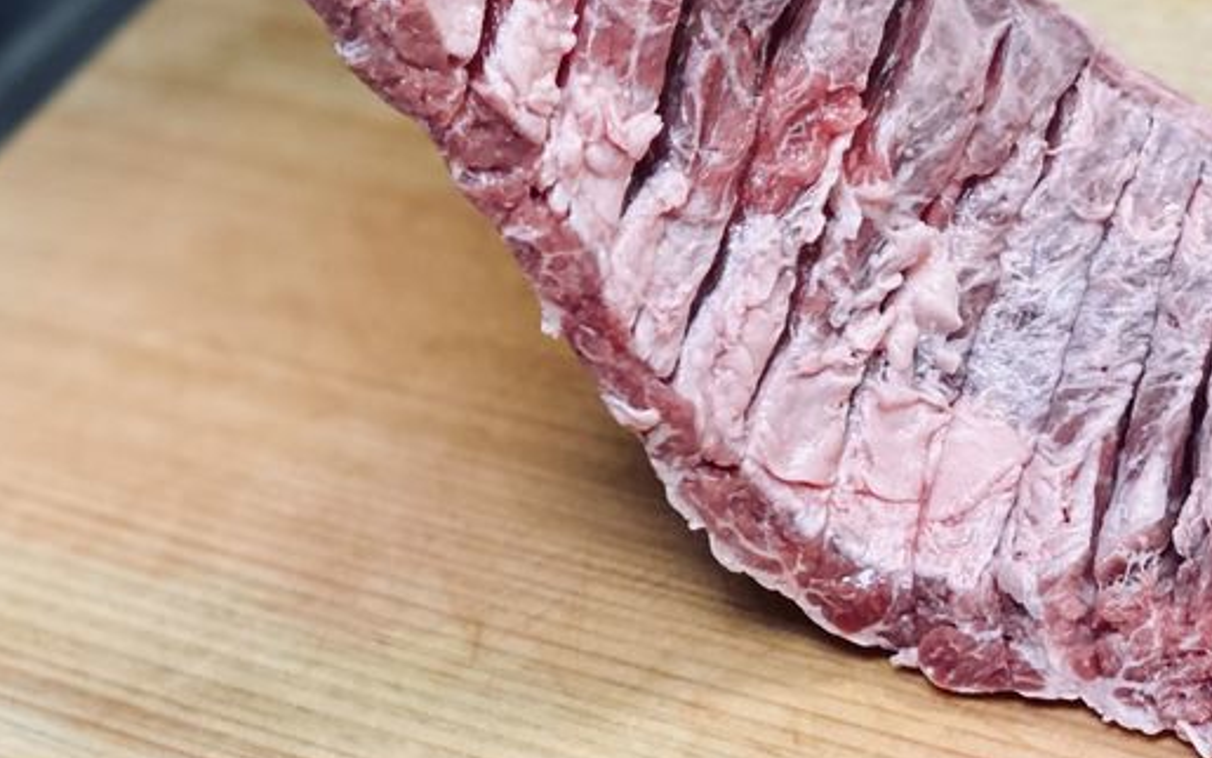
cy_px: 66
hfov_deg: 15.2
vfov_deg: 9.5
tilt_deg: -35.0
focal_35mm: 137
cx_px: 805
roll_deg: +21.0
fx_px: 4526
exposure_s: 1/33
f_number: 2
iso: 160
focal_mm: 6
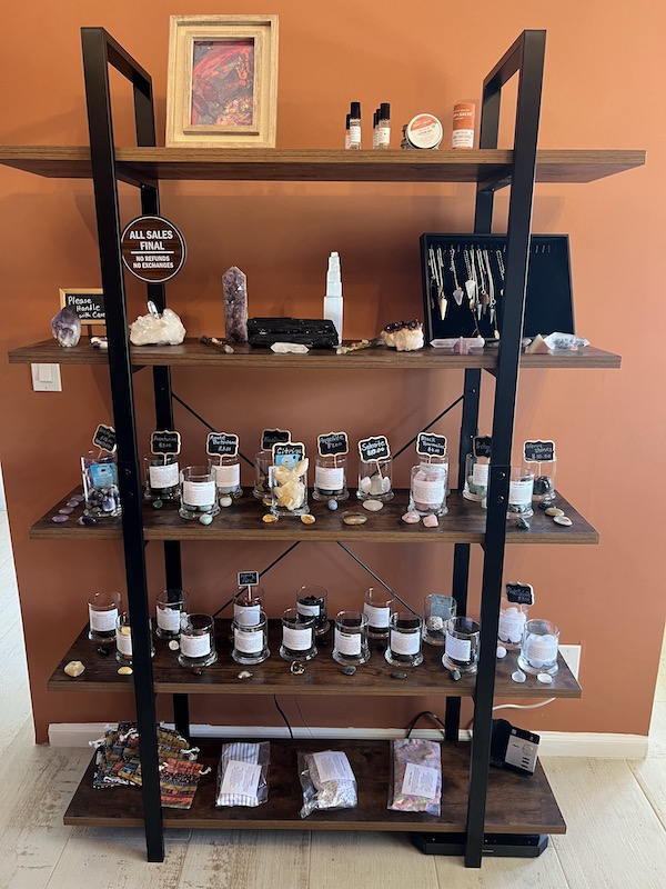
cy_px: 444
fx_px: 667
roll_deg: -0.3
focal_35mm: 26
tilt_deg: -14.9
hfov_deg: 53.1
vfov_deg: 67.3
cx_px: 333
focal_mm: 5.7
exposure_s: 1/60
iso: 200
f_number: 1.5
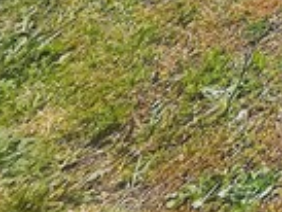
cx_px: 891
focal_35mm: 97
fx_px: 791
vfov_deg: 9.9
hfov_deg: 10.8
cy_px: -482
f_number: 2.2
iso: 32
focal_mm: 1.74
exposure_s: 1/1667
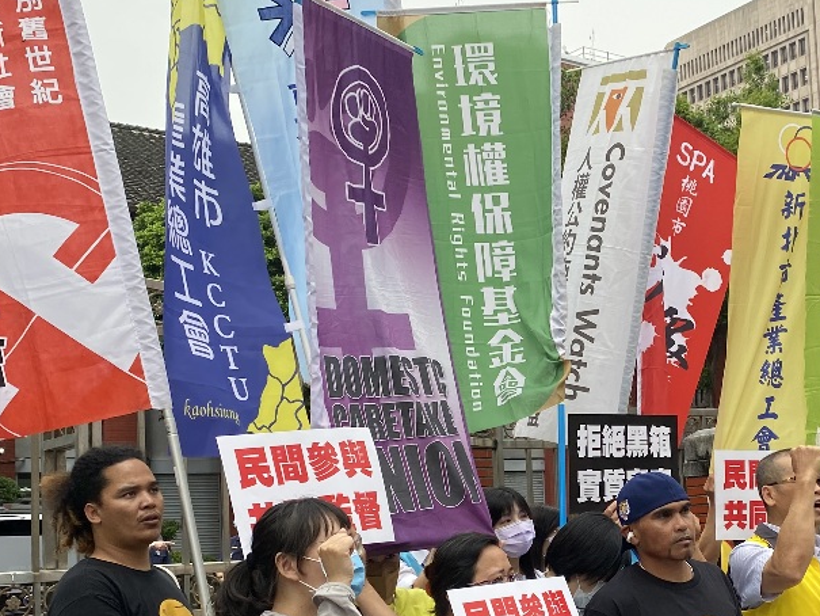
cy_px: 468
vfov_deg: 26.2
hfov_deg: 34.0
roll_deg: +2.9
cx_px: 644
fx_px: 1303
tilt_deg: +4.7
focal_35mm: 55
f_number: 1.8
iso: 32
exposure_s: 1/330
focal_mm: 4.25
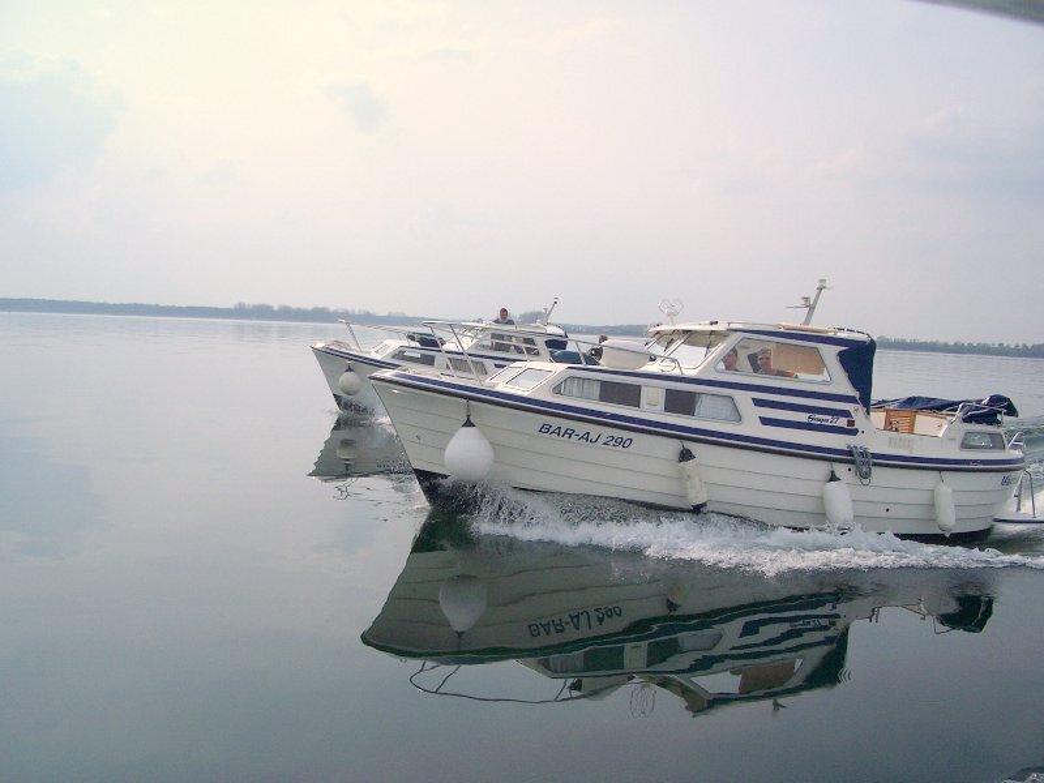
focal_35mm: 35
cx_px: 522
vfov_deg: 40.7
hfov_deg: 52.6
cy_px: 392
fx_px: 1056
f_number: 4.3
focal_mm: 5.8
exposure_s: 1/1250
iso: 50
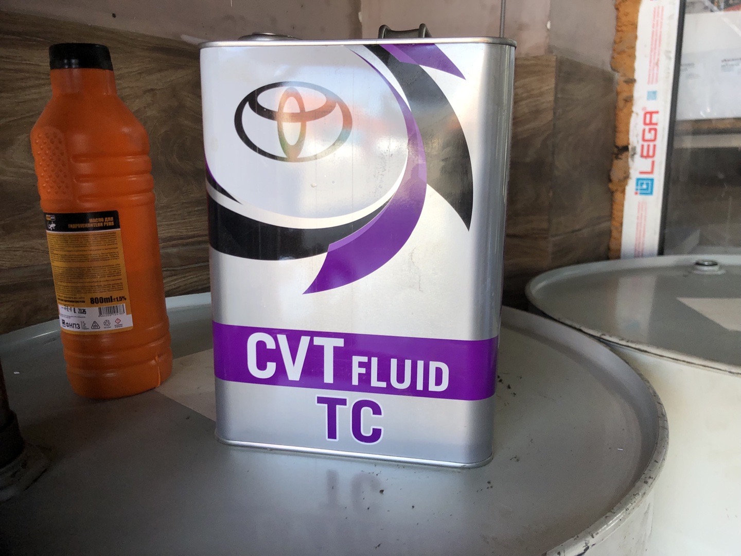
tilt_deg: -9.7
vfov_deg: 49.7
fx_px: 599
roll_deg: +2.9
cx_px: 370
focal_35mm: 28
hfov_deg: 63.4
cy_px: 278
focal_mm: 4
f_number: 1.8
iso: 32
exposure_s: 1/120
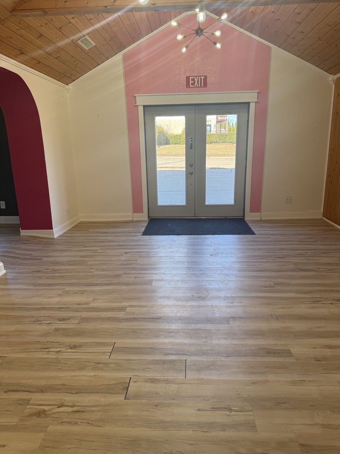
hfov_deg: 56.8
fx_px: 314
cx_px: 170
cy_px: 227
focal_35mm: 24
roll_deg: +1.7
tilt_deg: -13.6
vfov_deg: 71.6
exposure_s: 1/227
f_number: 1.78
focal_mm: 6.76
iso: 100
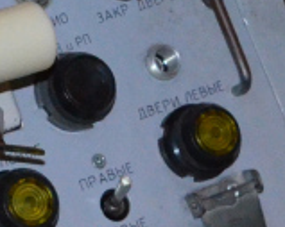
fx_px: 1880
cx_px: 34
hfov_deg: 8.6
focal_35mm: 223
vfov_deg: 6.8
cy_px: -99
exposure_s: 1/60
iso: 3200
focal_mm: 18
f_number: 3.5
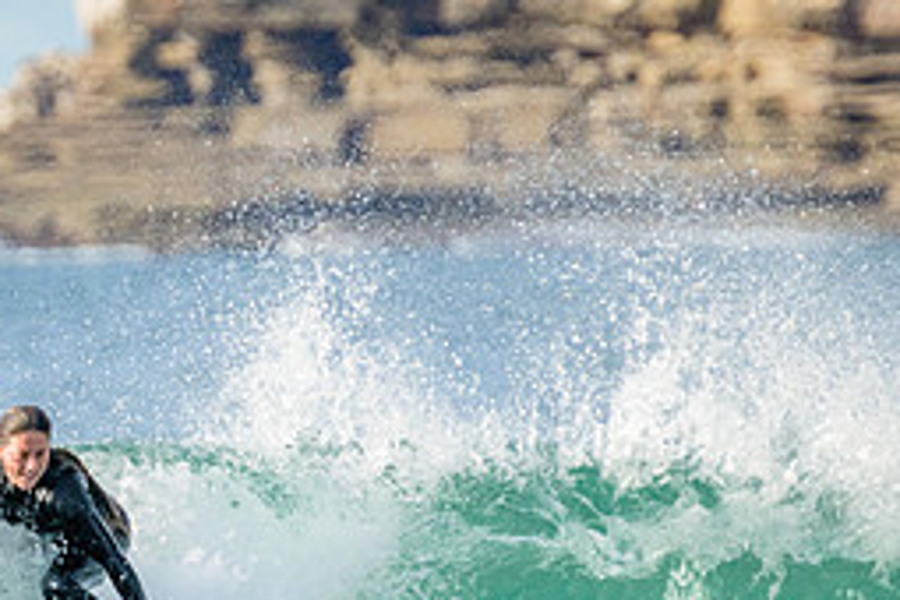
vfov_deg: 0.9
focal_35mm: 1545
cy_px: 655
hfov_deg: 1.3
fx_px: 38622
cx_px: -18
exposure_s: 1/1250
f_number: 11
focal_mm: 680
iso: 3200
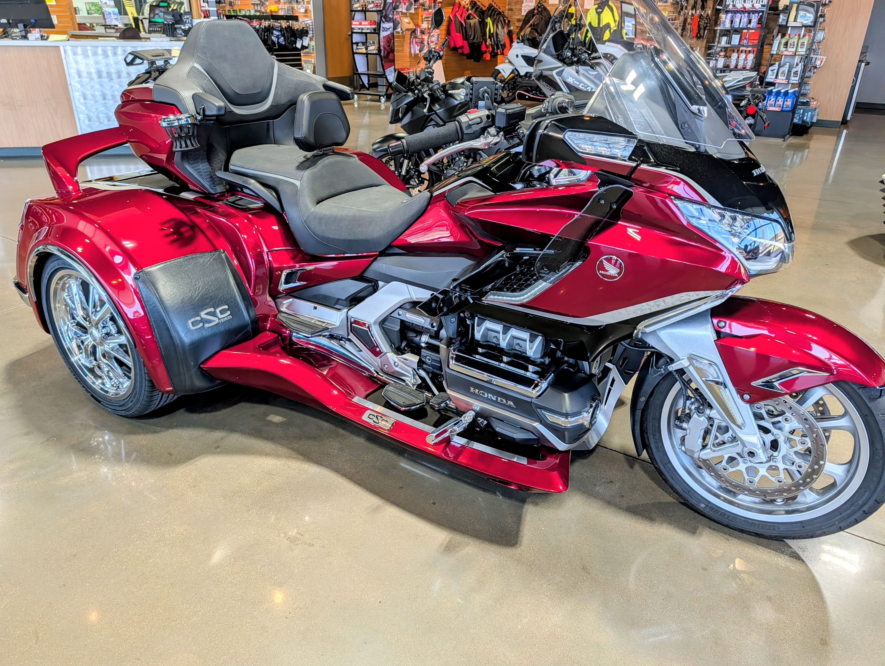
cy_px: 333
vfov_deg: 56.9
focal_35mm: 24
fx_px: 614
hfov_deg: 71.5
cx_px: 442
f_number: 1.68
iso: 19
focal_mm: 6.9
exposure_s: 1/212
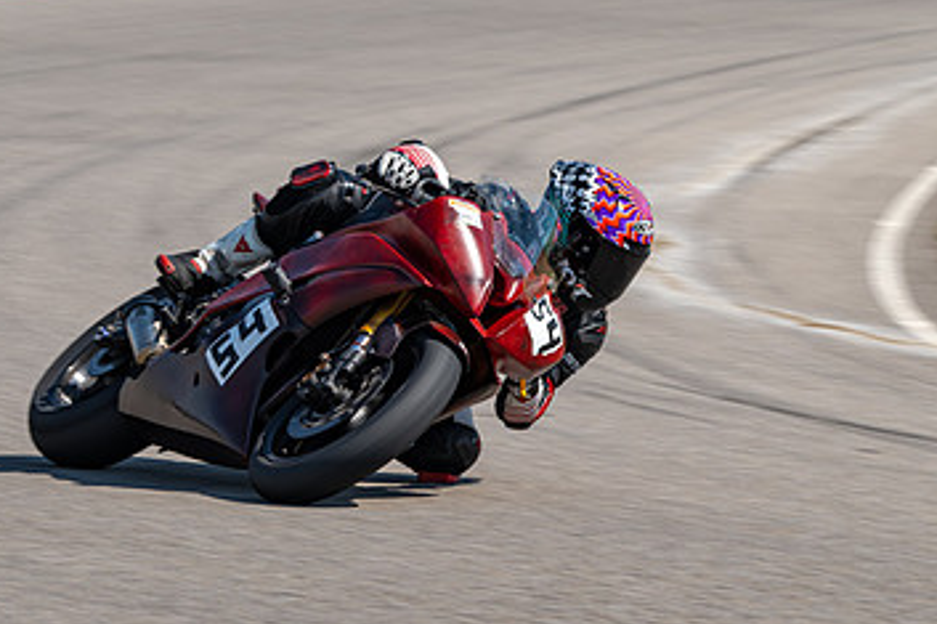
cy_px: 317
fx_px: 9391
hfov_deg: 5.7
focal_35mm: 361
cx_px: 362
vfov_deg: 3.8
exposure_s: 1/200
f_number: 13
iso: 100
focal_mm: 200
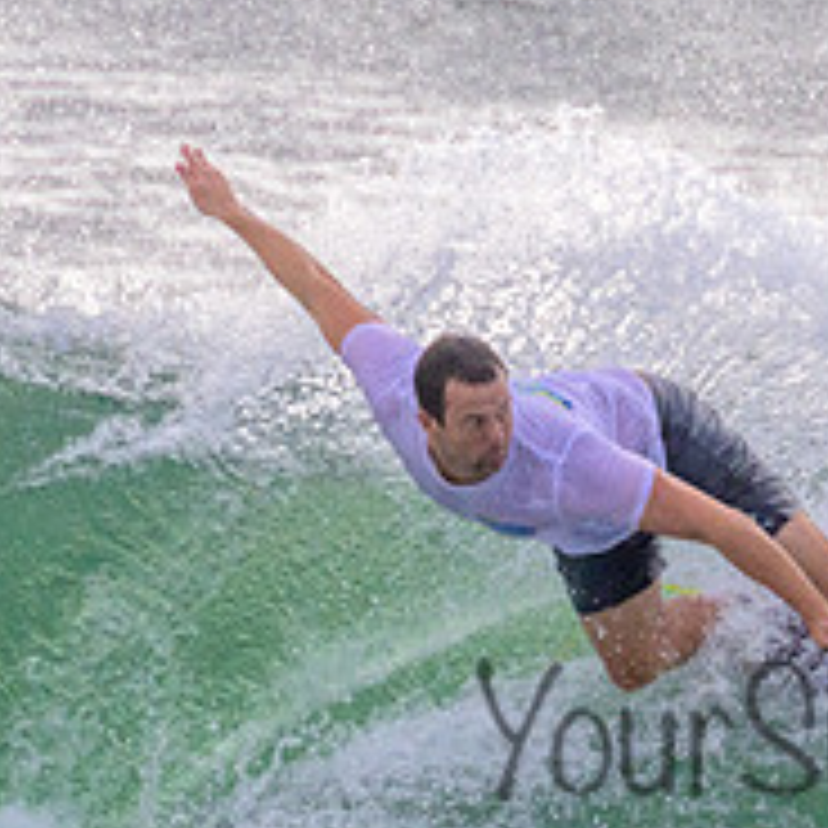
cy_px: 460
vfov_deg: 0.6
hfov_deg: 0.6
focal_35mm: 2713
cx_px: 595
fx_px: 73419
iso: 1400
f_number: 11
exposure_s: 1/2000
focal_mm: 800
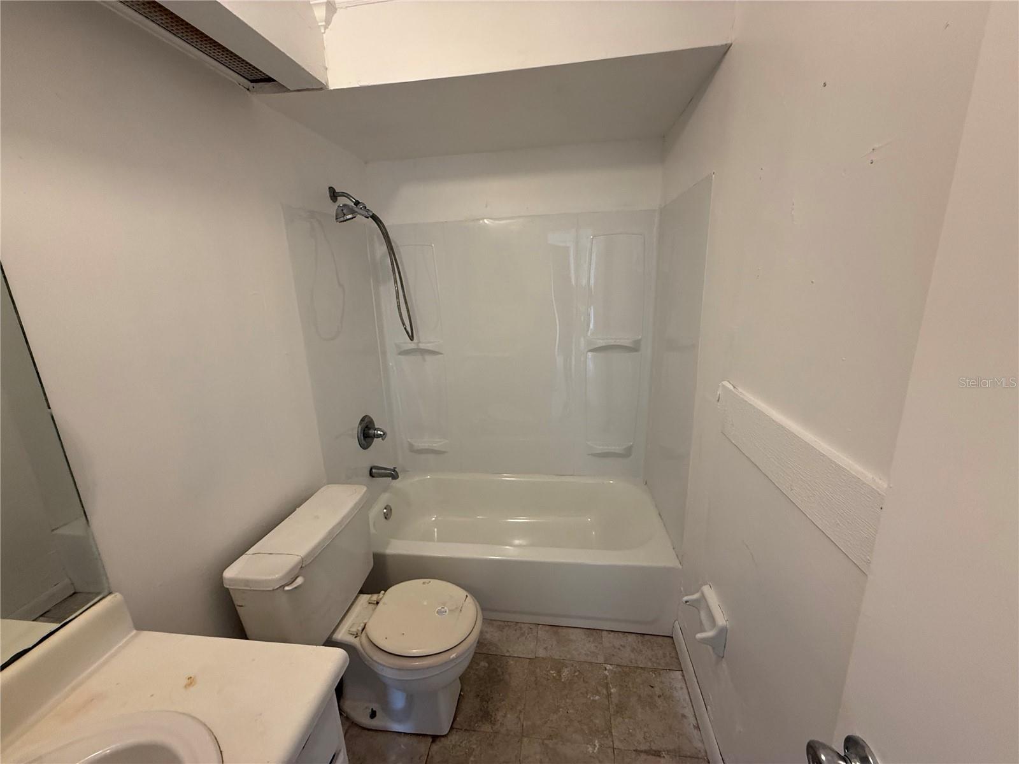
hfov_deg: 102.1
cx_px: 510
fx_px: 412
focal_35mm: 14
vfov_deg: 85.7
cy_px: 382
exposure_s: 1/60
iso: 200
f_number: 2.2
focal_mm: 2.22
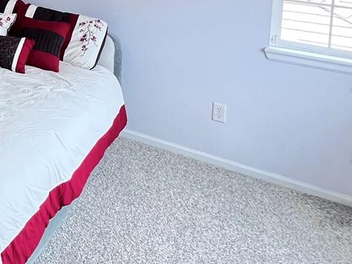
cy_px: -68
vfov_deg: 28.8
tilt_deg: -1.1
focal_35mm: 42
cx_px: -54
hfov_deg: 36.3
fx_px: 427
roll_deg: -3.3
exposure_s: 1/120
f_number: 1.8
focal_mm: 1.57
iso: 200
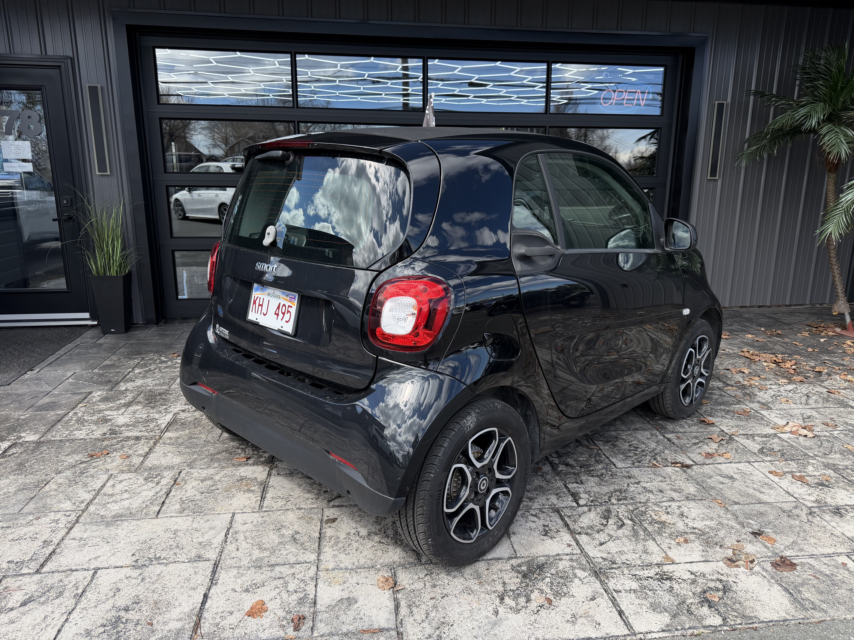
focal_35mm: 24
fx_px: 592
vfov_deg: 56.8
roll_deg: -0.4
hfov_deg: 71.6
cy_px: 320
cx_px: 427
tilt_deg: -14.0
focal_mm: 6.76
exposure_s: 1/1949
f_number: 1.78
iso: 100
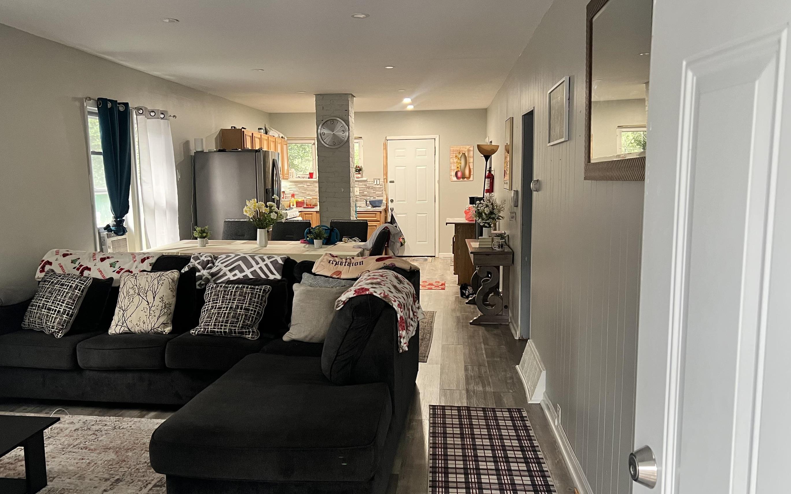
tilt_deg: -8.6
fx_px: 668
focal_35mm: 31
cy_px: 272
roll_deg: +0.5
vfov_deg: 40.6
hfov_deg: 61.2
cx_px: 379
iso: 250
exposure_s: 1/60
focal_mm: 5.7
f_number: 1.5
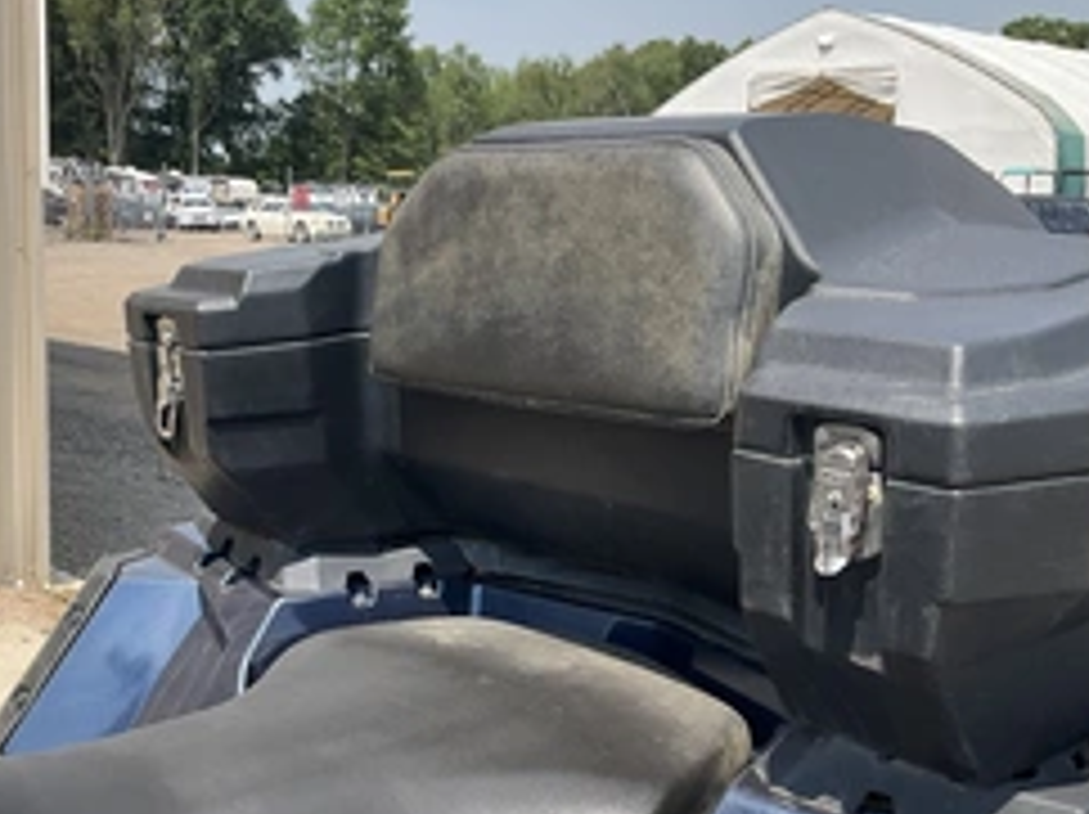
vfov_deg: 30.0
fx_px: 1509
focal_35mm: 48
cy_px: 553
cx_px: 328
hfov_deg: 39.0
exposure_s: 1/1144
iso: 25
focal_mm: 3
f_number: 1.8
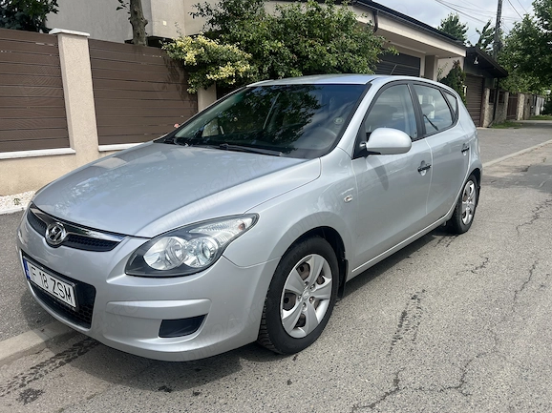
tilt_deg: -11.8
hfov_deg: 65.3
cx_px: 279
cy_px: 206
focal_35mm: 27
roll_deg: +1.6
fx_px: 430
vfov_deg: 51.3
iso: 50
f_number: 1.5
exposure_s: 1/4444
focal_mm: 5.7
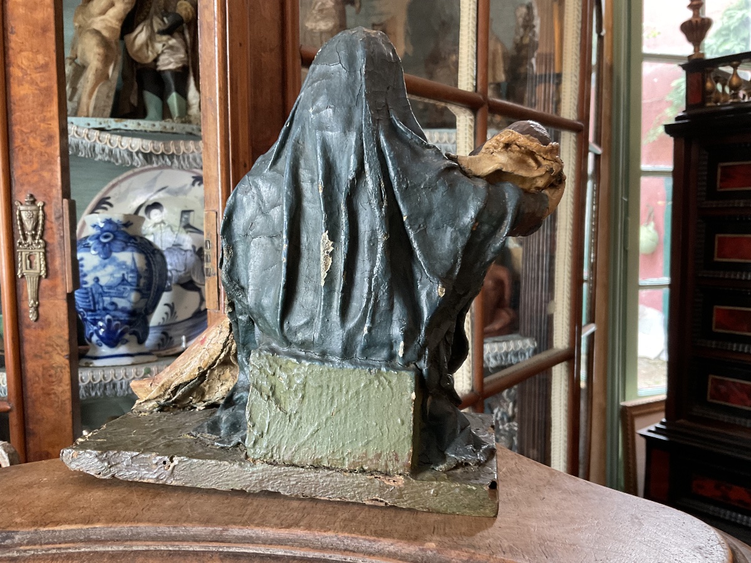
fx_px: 629
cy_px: 282
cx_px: 376
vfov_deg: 48.2
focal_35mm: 29
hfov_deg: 61.7
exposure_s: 1/60
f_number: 1.8
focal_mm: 3
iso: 200
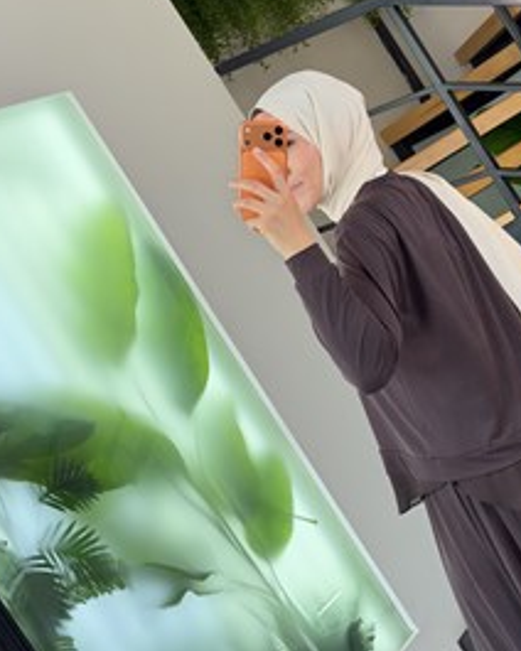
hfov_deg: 20.9
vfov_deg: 26.0
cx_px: 349
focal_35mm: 73
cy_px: 279
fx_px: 1407
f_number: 1.78
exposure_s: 1/164
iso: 100
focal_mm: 6.76
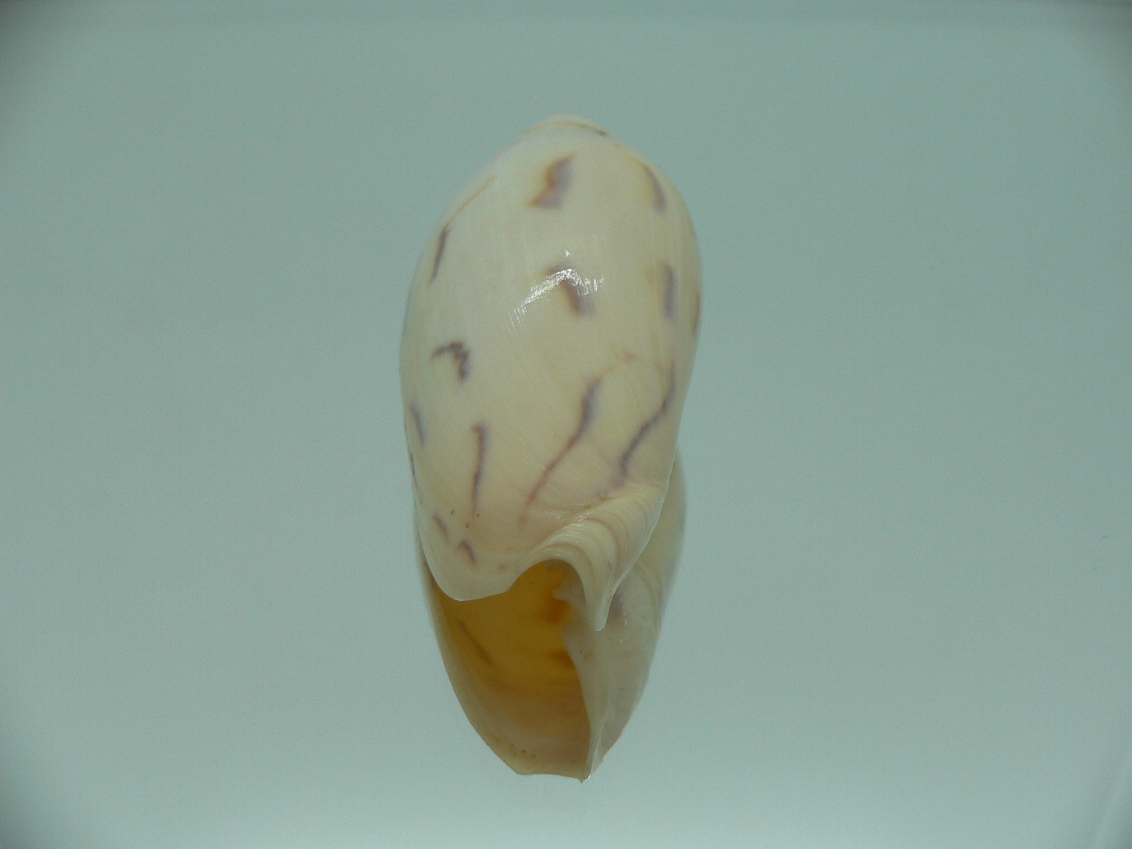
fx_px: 1145
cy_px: 424
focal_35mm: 35
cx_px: 566
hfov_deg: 52.6
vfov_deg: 40.7
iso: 80
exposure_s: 1/60
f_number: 2.8
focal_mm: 4.6
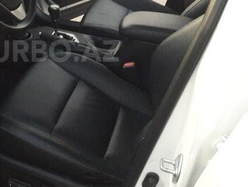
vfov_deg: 27.2
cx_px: 46
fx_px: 380
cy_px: 51
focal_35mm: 53
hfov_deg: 34.9
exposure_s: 1/17
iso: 800
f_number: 1.9
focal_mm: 3.7
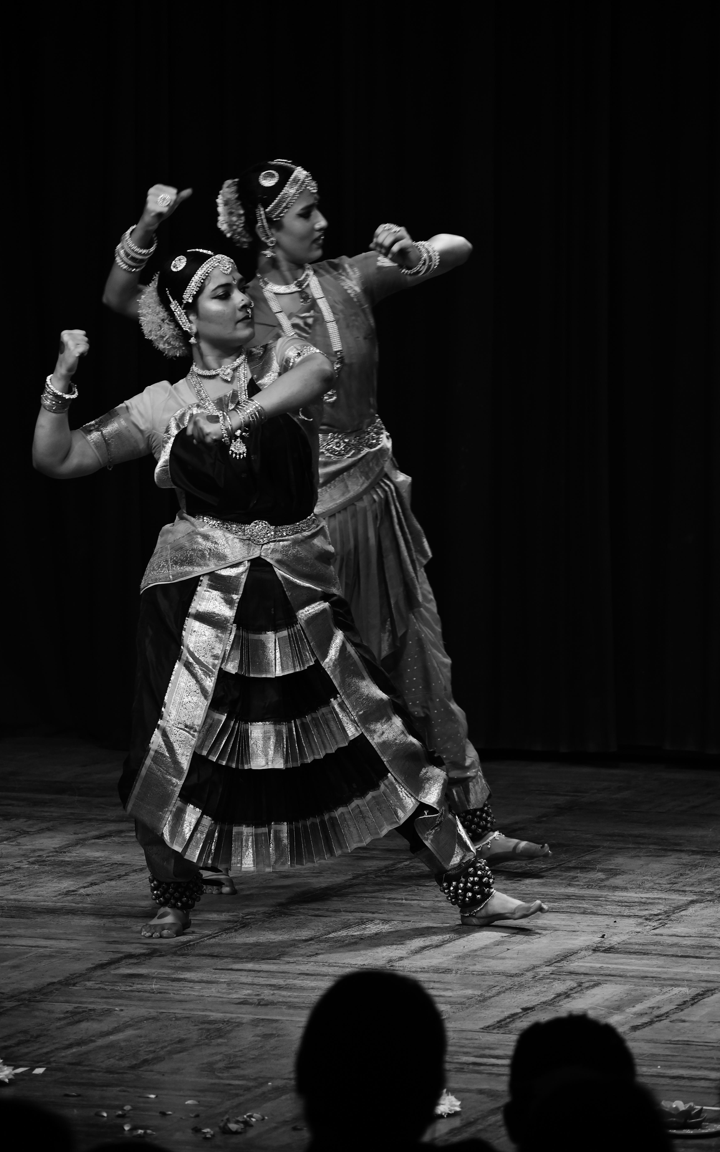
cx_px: 357
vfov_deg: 10.2
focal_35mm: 207
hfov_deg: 6.4
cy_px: 576
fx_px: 6484
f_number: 6.3
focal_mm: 135
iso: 640
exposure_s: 1/100
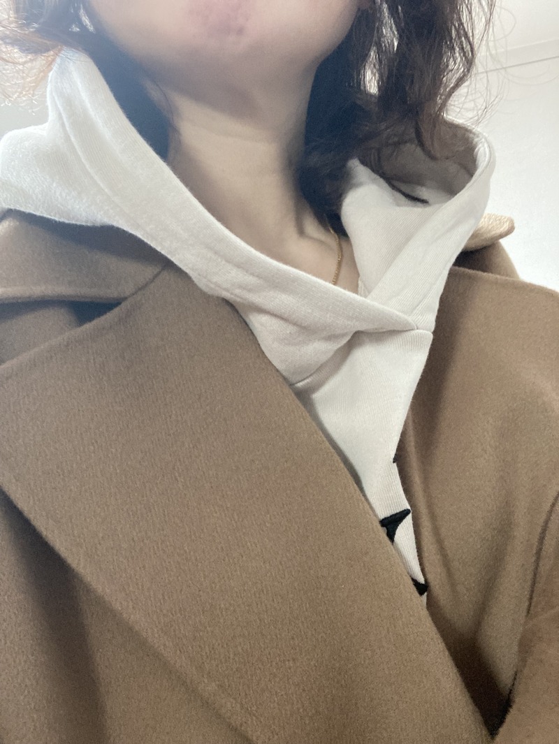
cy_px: 372
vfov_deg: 56.8
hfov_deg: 44.2
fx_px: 688
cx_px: 280
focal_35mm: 32
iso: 400
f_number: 2.2
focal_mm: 2.87
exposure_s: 1/30
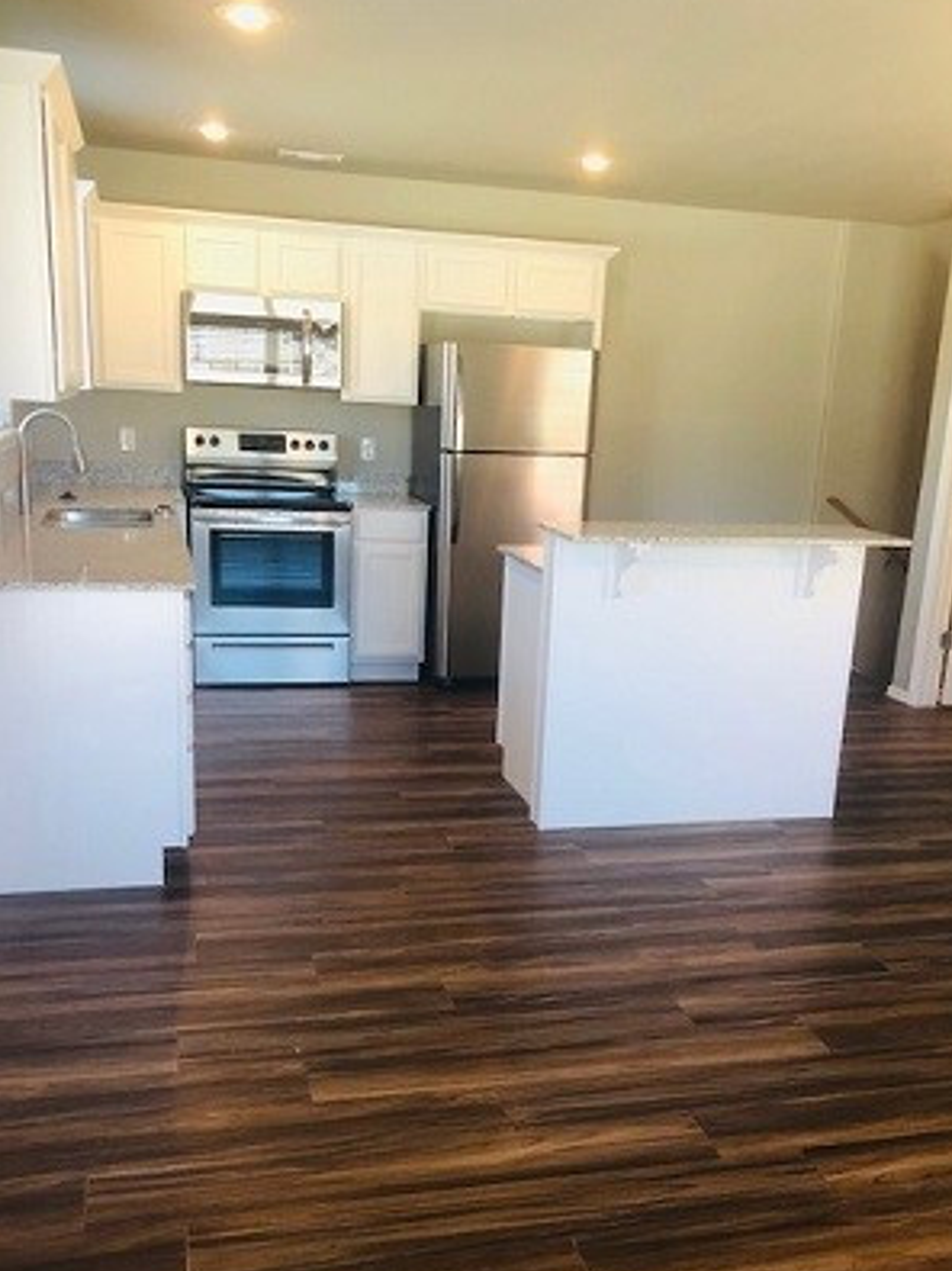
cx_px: 524
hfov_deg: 41.7
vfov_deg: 53.7
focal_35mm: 34
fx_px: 1247
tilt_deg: -15.4
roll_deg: -4.0
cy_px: 750
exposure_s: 1/20
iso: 40
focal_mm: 4
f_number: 1.8
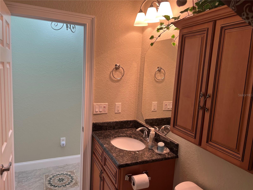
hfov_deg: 67.3
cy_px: 95
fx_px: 190
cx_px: 126
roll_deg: -3.2
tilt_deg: -7.9
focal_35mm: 26
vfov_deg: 53.1
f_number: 1.5
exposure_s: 1/120
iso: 100
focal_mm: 5.7
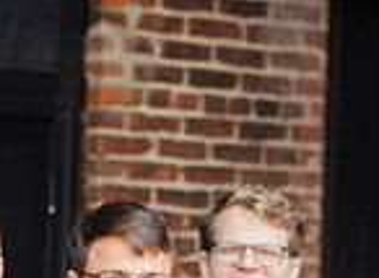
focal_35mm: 229
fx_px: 2487
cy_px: 506
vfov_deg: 6.3
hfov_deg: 8.6
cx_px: -108
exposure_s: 1/125
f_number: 2.2
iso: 200
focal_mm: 35
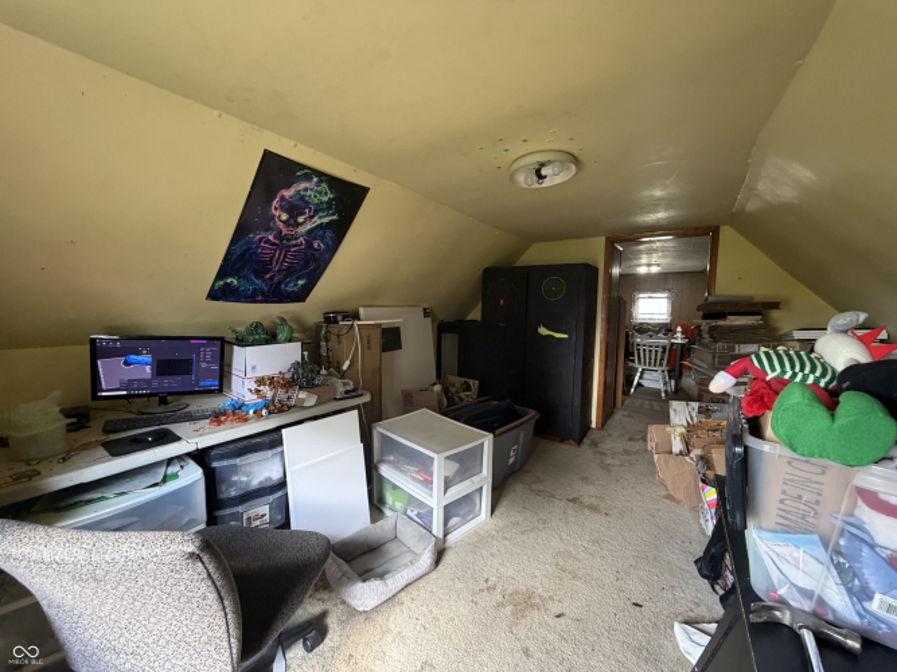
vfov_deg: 85.7
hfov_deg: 102.1
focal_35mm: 14
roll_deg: -0.4
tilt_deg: -5.1
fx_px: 363
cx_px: 448
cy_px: 336
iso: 400
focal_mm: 2.22
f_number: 2.2
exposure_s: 1/60
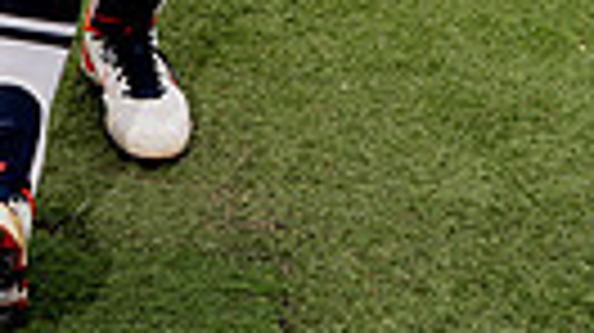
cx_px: 189
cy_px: -558
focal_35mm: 125
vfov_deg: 8.5
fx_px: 1967
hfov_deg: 17.1
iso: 125
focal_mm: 35
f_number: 8
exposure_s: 1/250
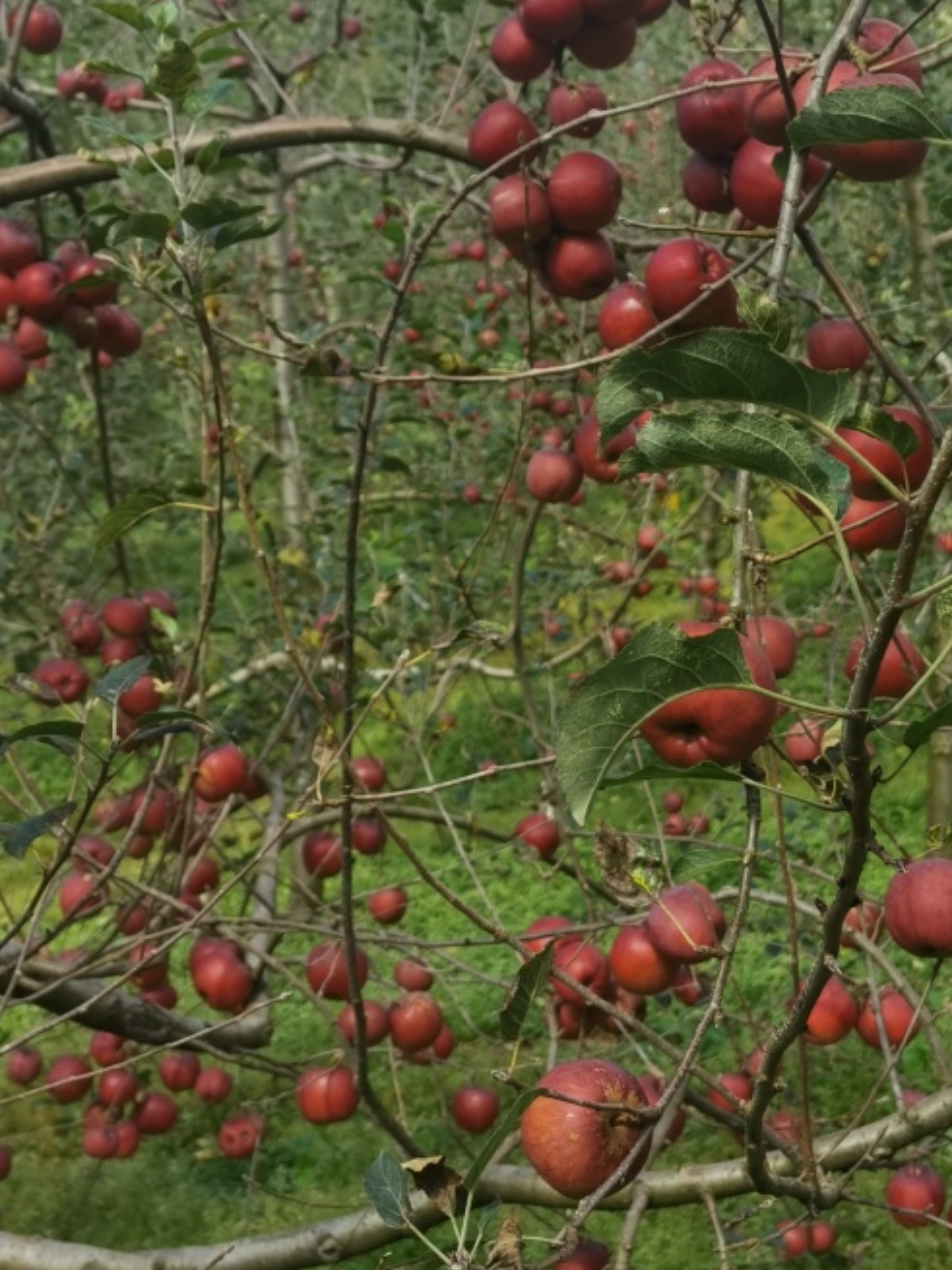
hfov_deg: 25.5
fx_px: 2091
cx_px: 640
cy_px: 534
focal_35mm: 57
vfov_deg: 33.7
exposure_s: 1/1546
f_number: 1.9
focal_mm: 6.71
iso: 50
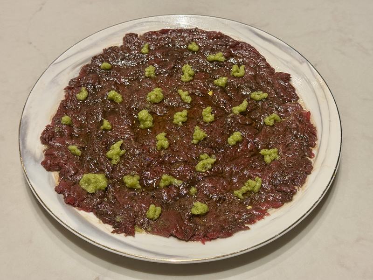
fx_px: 517
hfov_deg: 39.7
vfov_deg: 30.3
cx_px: 186
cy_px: 140
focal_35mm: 48
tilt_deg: -51.5
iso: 100
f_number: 1.78
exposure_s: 1/100
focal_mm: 6.76
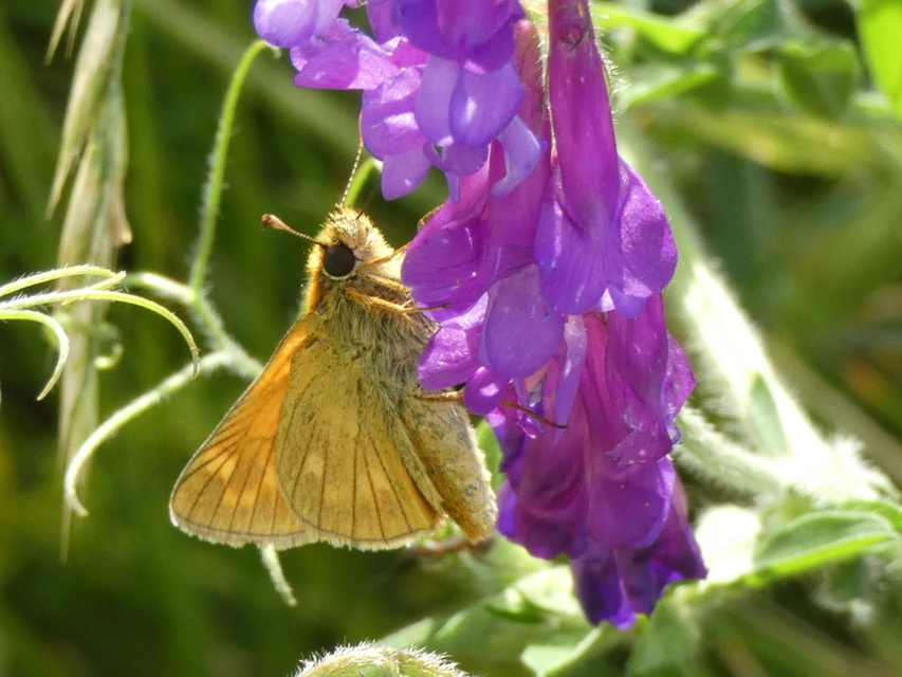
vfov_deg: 9.6
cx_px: 451
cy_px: 338
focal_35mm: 154
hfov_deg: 12.8
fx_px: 4013
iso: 200
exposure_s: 1/80
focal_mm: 27.5
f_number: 5.4
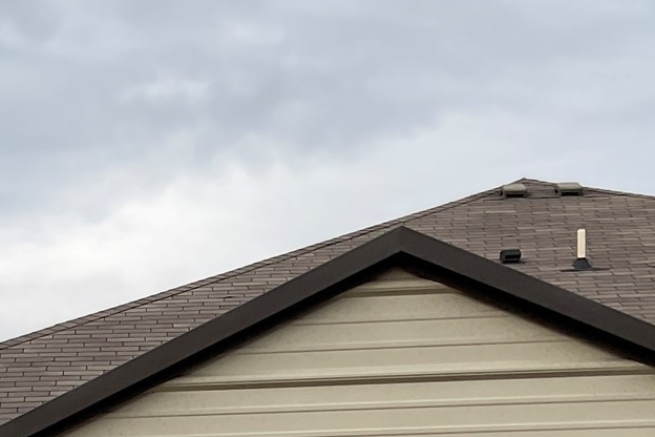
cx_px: -73
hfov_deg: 19.7
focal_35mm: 99
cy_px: 695
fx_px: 1801
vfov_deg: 12.9
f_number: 1.8
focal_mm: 3
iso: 16
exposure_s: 1/912
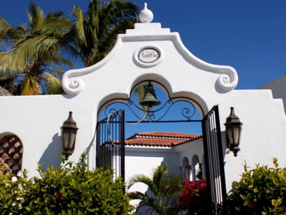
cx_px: 143
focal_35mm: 36
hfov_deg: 51.4
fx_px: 297
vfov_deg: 39.7
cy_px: 108
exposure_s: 1/640
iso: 80
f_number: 2.8
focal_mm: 6.2
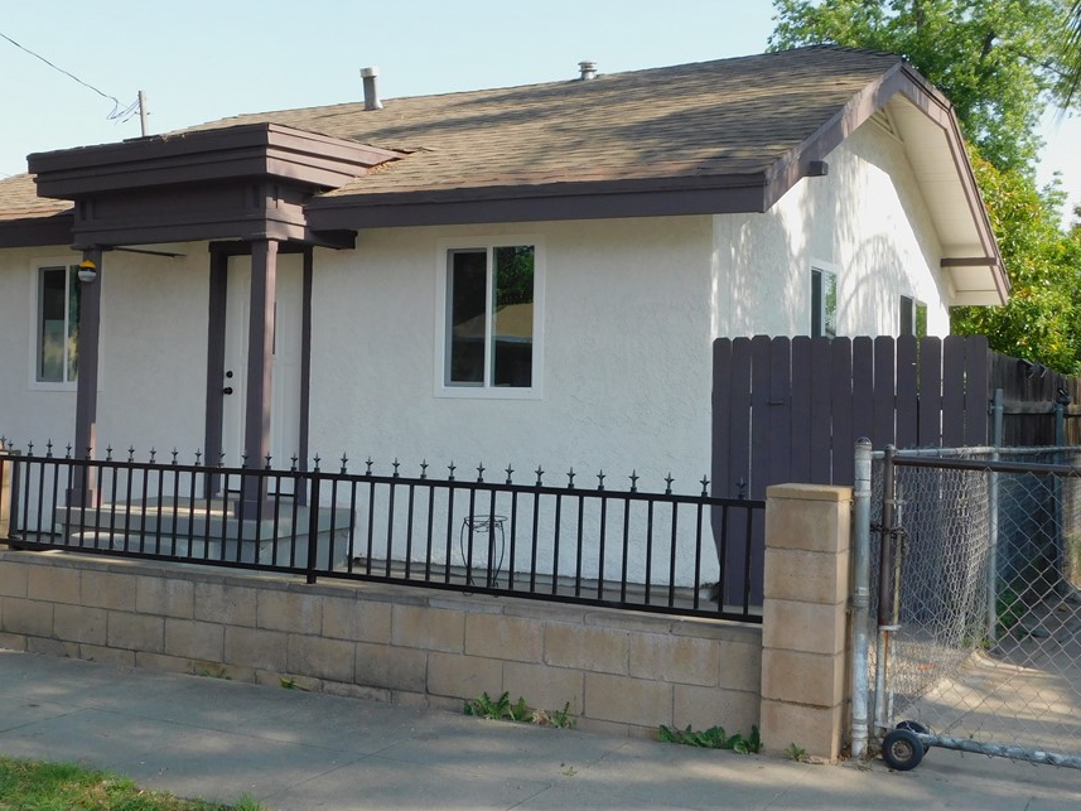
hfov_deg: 43.8
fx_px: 1343
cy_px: 376
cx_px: 530
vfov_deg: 33.6
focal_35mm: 43
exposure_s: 1/500
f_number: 3.5
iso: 125
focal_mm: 6.3
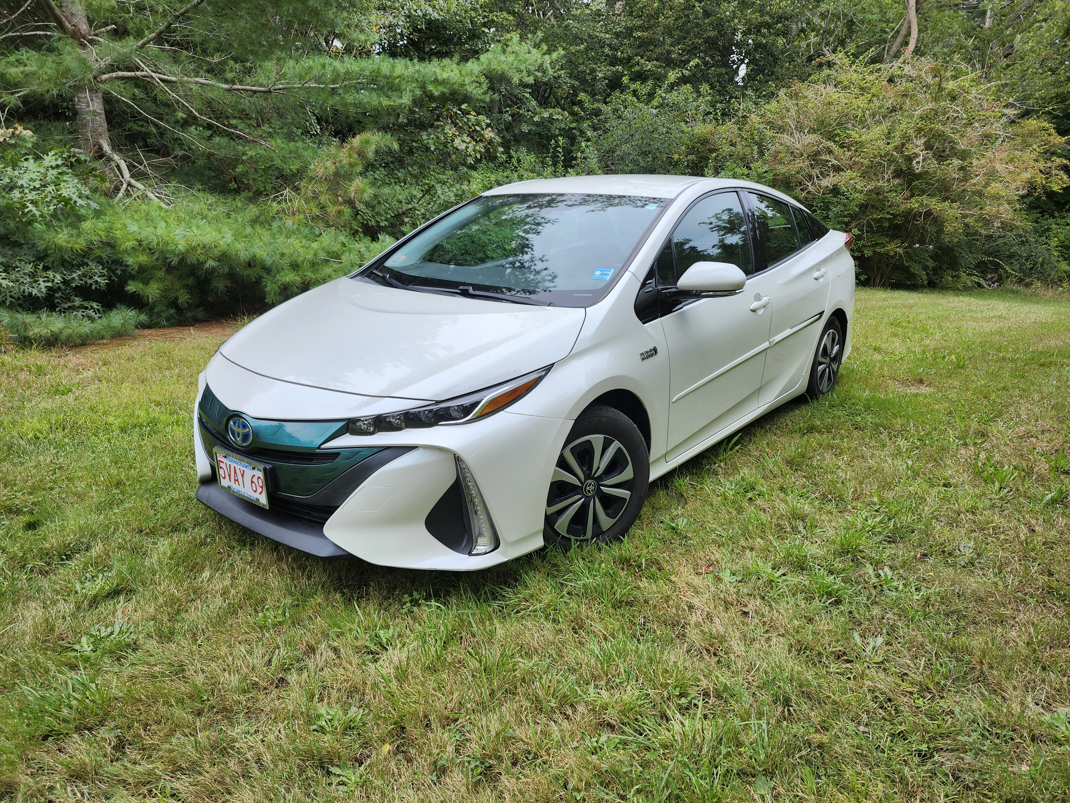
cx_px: 535
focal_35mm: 23
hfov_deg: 73.9
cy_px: 402
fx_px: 711
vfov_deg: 58.9
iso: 25
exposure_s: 1/305
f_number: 1.8
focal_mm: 5.54
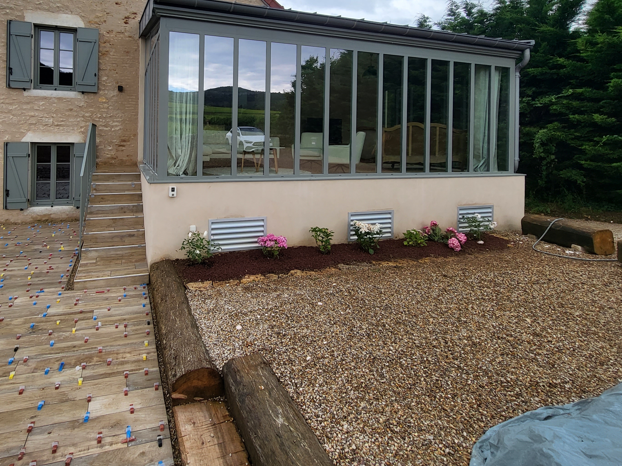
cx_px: 237
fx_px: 341
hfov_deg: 83.2
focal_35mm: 19
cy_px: 132
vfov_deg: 65.6
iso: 32
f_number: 2.2
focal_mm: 1.74
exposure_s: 1/356
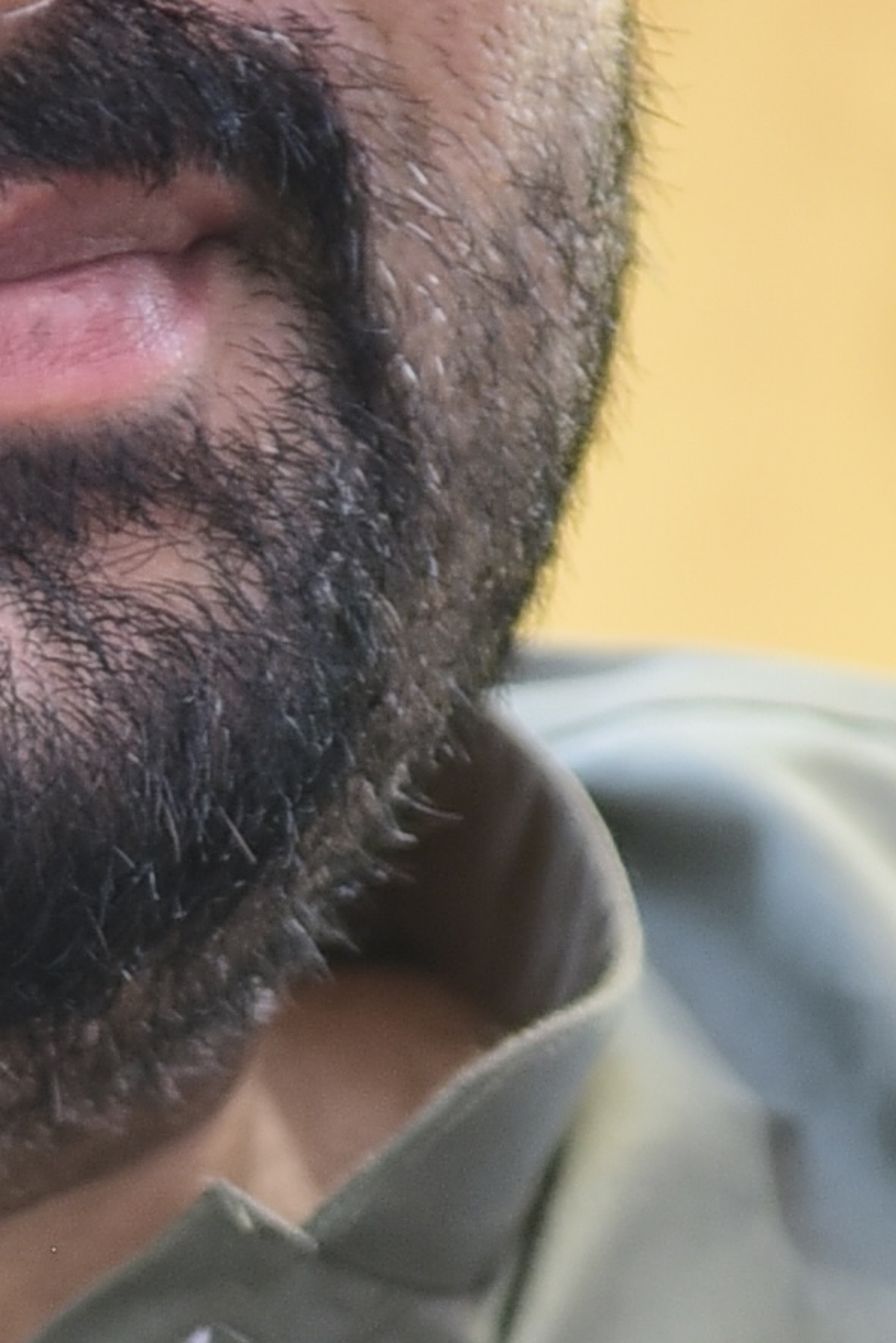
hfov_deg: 1.7
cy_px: 1698
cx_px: -318
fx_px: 30438
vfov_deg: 2.5
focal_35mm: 816
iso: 400
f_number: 4
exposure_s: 1/125
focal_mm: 120
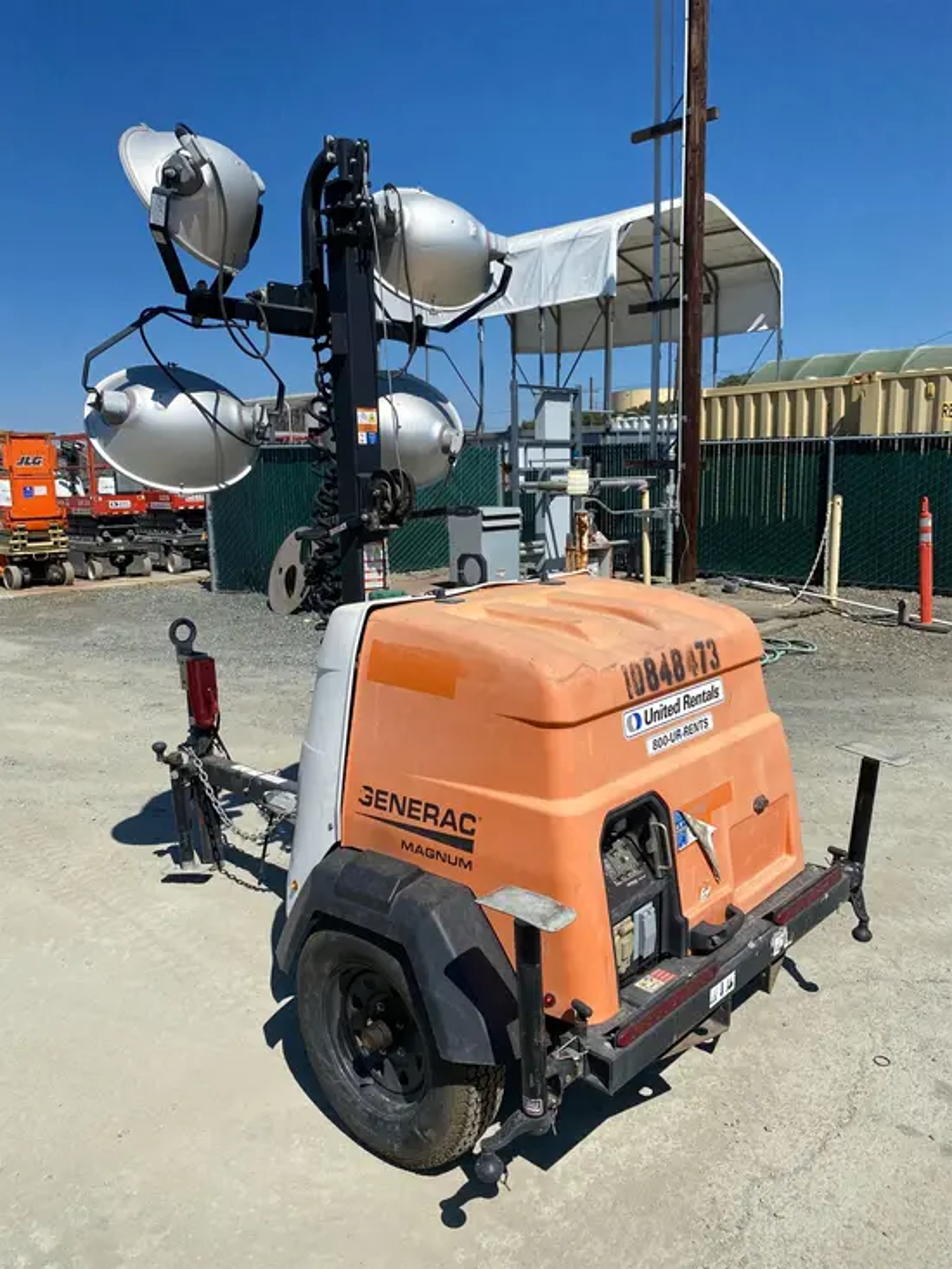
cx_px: 476
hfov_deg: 53.1
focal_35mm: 26
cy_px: 634
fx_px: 953
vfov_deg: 67.3
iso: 32
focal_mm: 4.25
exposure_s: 1/4444
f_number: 1.8
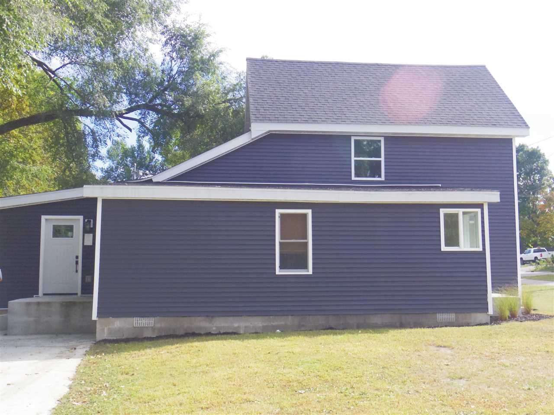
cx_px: 277
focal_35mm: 38
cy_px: 208
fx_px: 608
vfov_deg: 37.7
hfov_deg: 49.0
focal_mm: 8.3
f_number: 4
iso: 1600
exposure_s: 1/640
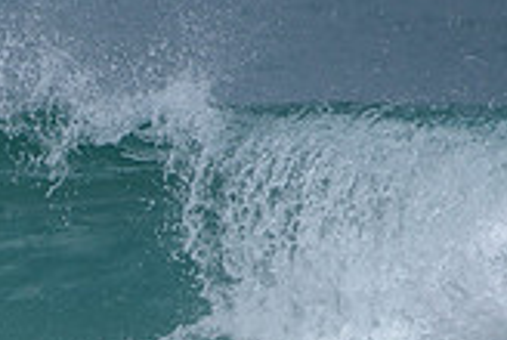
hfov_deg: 1.2
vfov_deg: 0.8
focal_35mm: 1767
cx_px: -148
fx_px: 24930
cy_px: 391
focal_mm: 500
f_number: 5.6
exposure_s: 1/2000
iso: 200
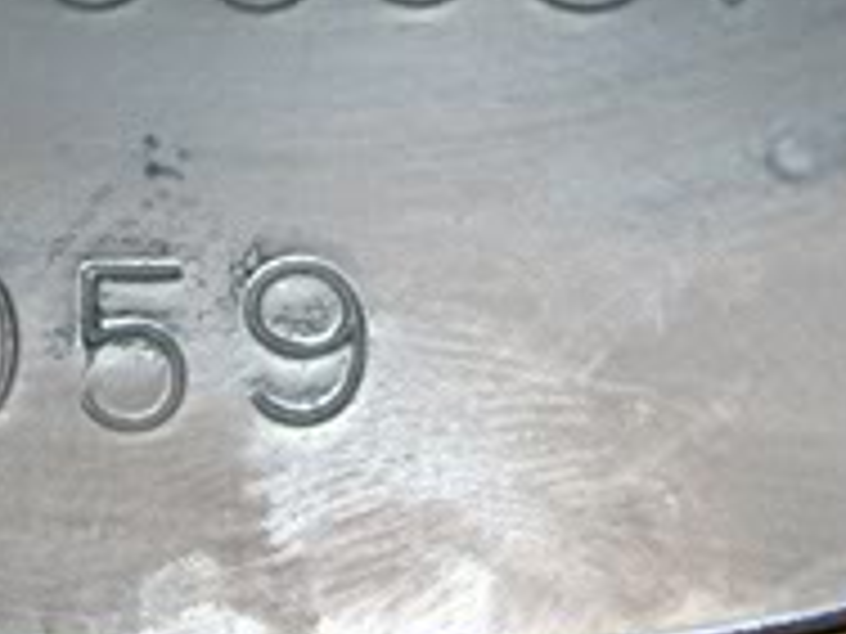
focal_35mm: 166
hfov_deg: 11.9
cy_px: -193
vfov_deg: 8.8
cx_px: 259
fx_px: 4057
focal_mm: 8
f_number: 2.8
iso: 100
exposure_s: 1/60
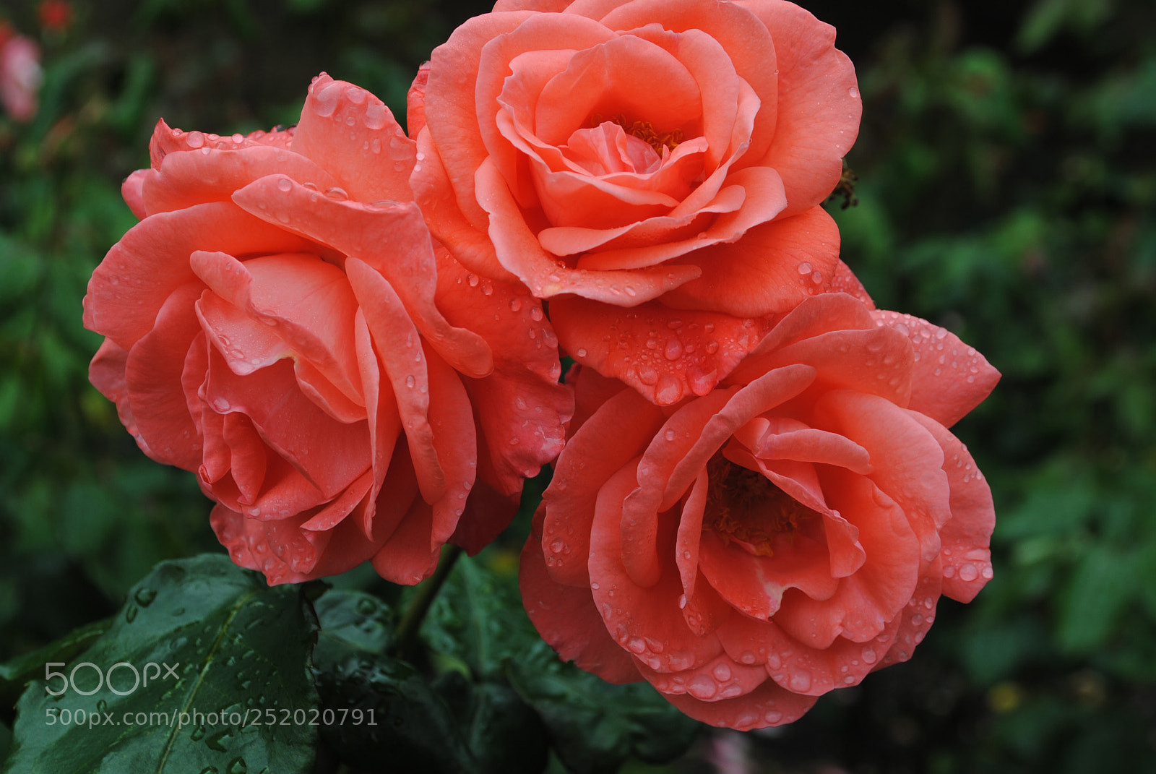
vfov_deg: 20.2
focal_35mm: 68
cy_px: 387
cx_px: 578
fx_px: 2170
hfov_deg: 29.8
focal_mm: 45
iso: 100
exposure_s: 1/200
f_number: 8
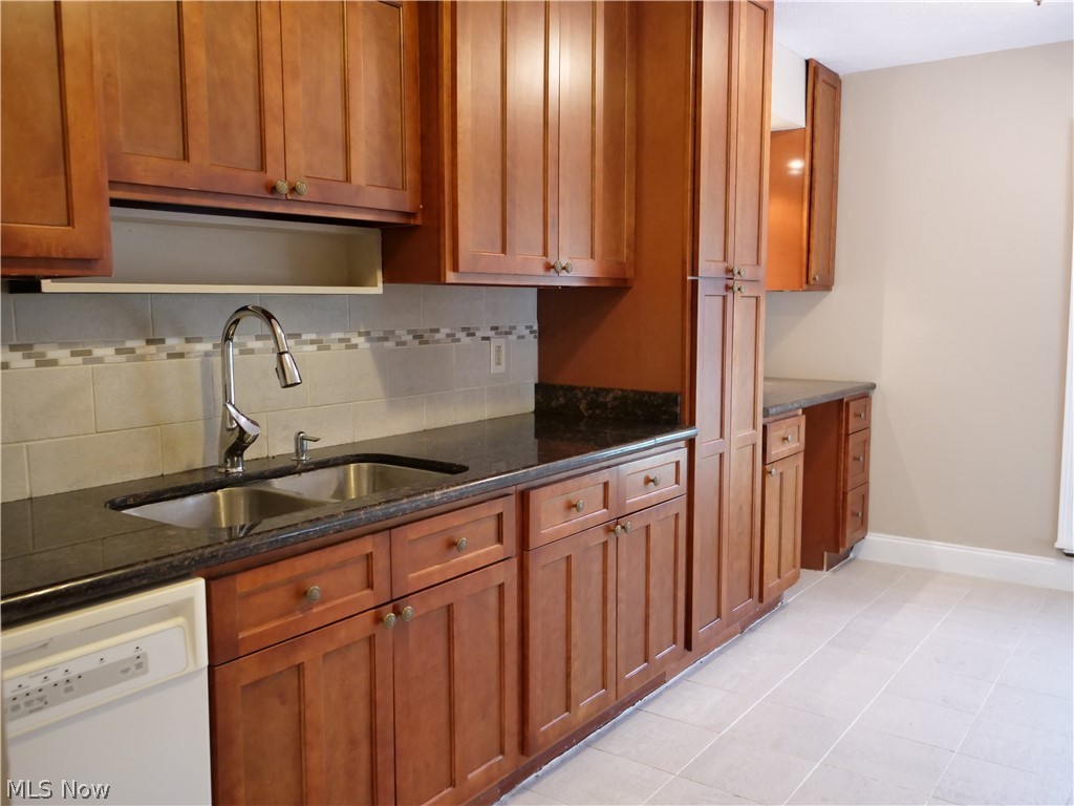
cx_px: 537
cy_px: 403
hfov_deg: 60.0
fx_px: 931
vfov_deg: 46.8
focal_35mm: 30
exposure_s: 1/60
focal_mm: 15
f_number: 3
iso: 1600
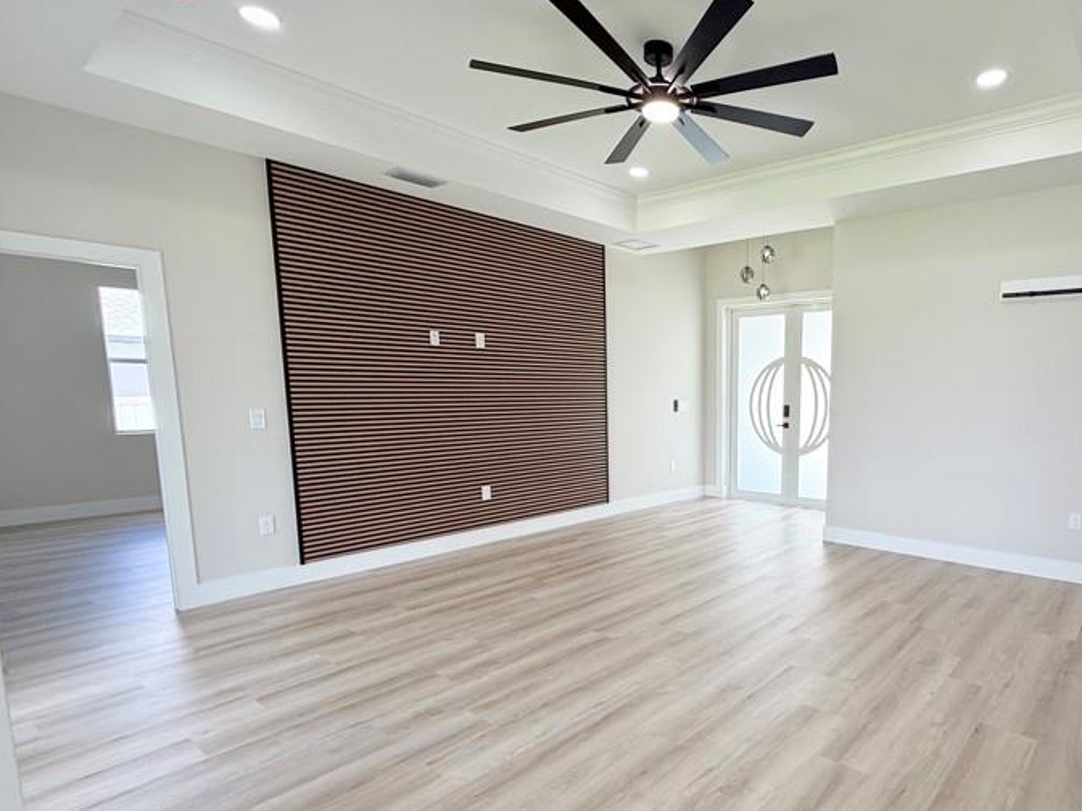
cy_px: 473
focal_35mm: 20
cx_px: 733
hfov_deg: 78.7
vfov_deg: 65.5
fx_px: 625
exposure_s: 1/140
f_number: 2.2
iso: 64
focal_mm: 2.22
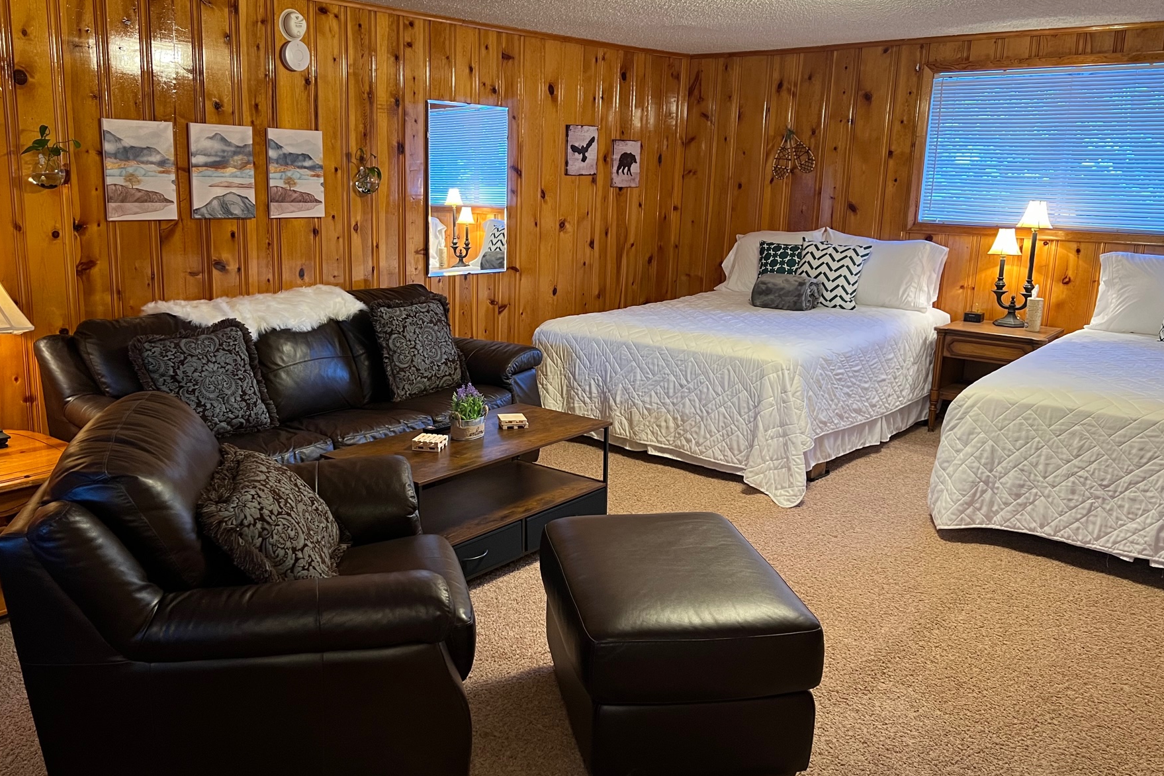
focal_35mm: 31
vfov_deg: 42.3
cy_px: 368
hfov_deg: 60.2
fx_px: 1002
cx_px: 520
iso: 250
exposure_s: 1/60
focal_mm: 5.7
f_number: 1.5
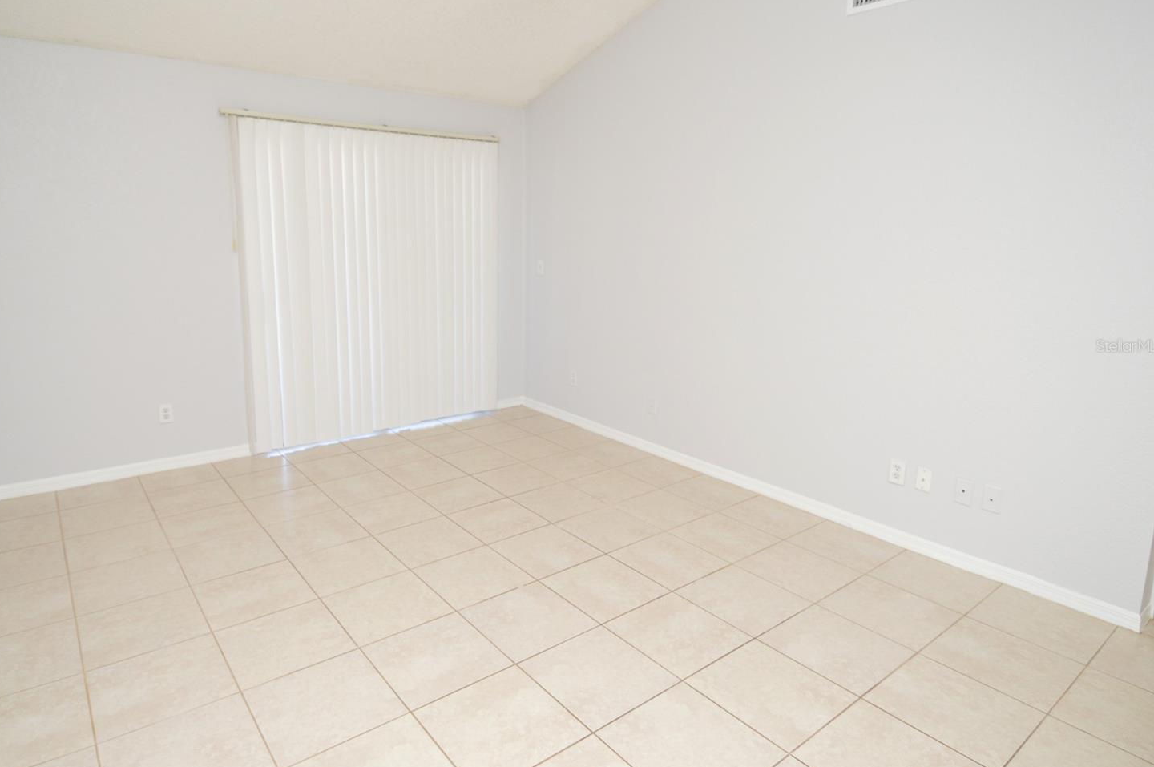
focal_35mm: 20
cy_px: 346
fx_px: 640
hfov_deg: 83.8
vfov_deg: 61.7
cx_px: 527
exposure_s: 1/60
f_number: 4
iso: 900
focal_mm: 12
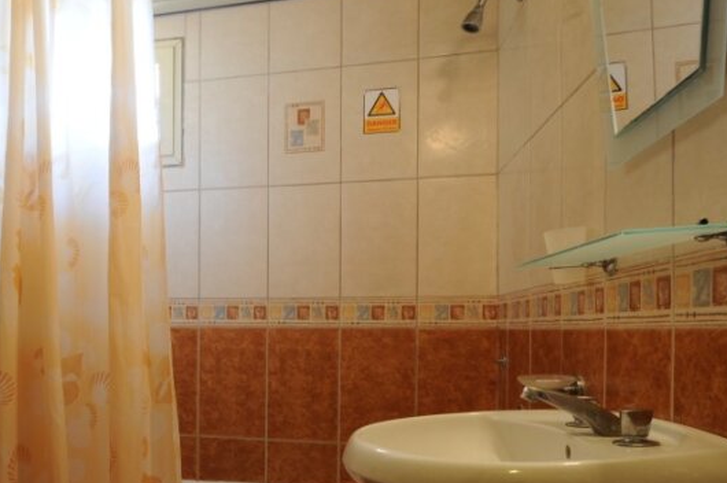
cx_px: 193
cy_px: 321
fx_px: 585
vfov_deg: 44.2
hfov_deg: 60.7
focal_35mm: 29
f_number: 7.1
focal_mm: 10
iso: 200
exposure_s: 1/1.3
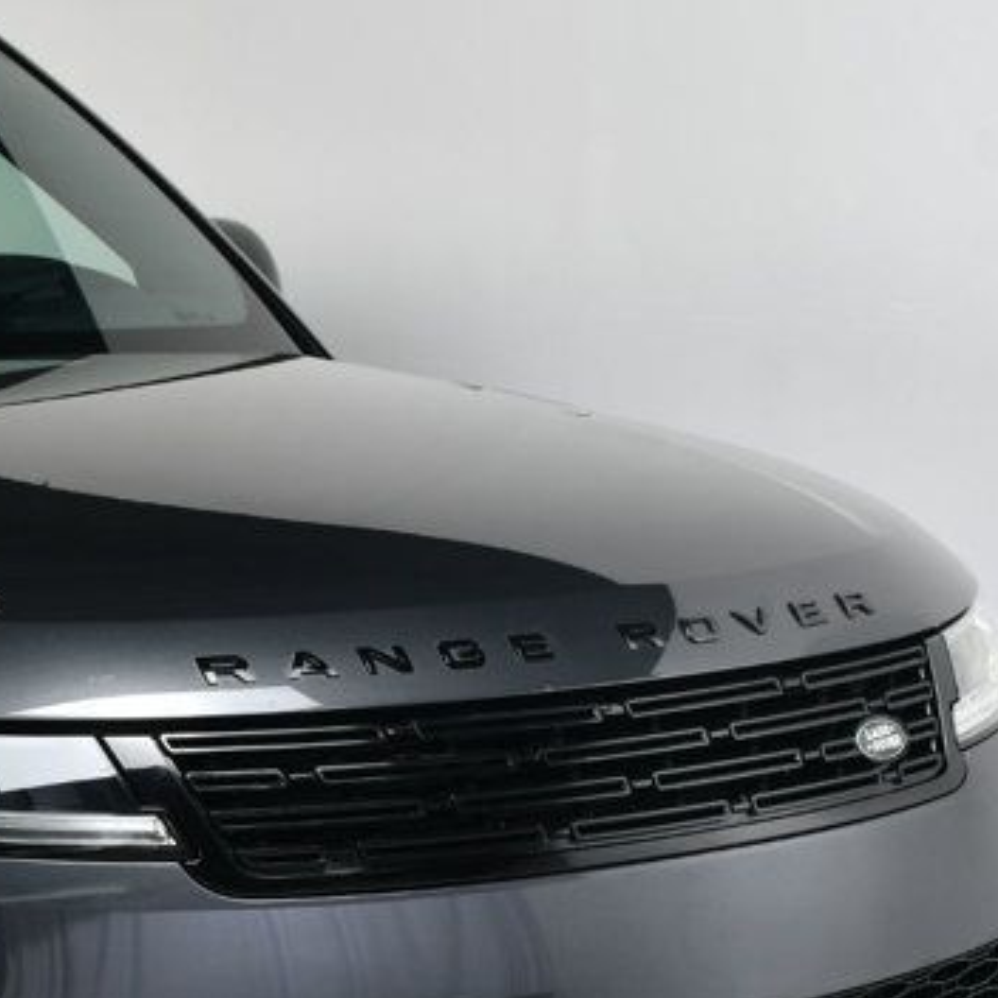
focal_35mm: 99
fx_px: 3229
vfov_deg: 17.4
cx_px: -176
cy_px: 848
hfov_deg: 16.9
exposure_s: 1/160
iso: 100
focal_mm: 27
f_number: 9
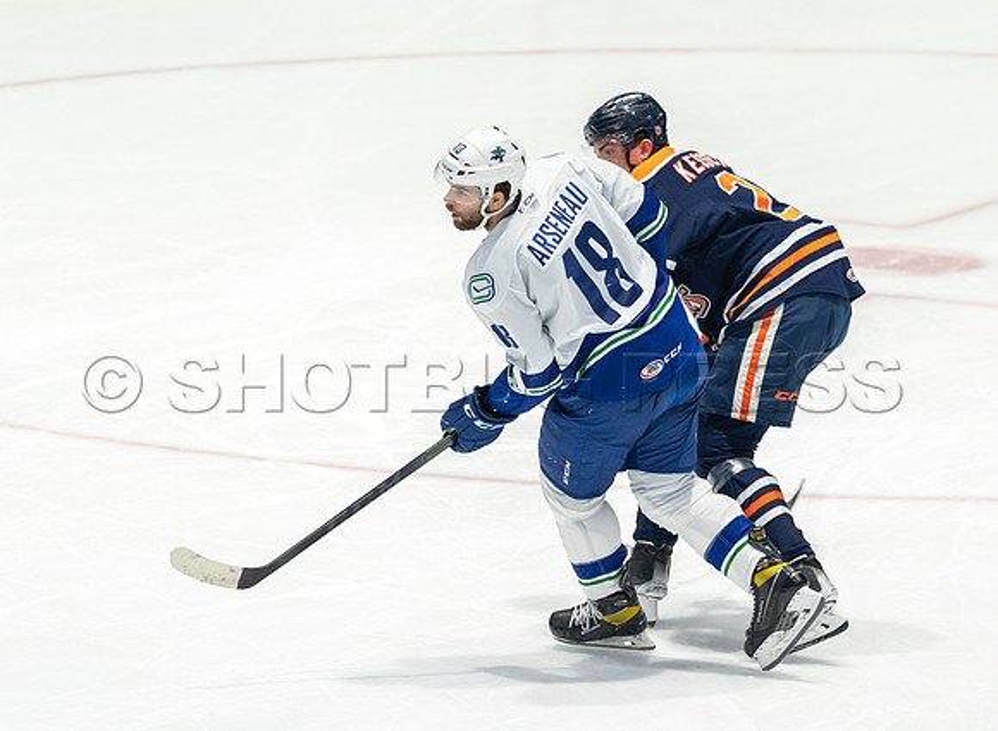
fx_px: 21284
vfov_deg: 2.0
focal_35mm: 744
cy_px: 426
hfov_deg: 2.7
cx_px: 638
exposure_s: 1/640
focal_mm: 600
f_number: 4.5
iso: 1600
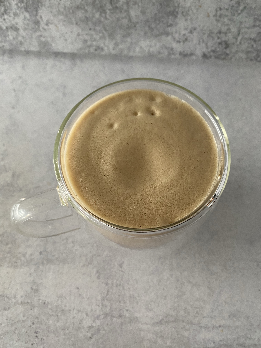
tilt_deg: -68.1
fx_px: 261
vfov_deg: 67.3
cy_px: 174
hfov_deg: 53.1
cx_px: 130
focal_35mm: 26
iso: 200
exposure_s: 1/60
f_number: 1.8
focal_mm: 4.25
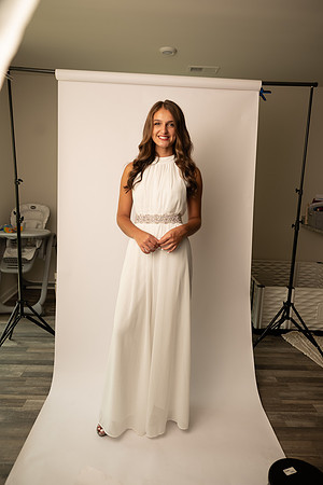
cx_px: 162
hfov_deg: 53.1
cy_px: 242
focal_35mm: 24
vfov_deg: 73.7
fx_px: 323
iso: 100
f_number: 3.2
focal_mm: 24
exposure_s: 1/160
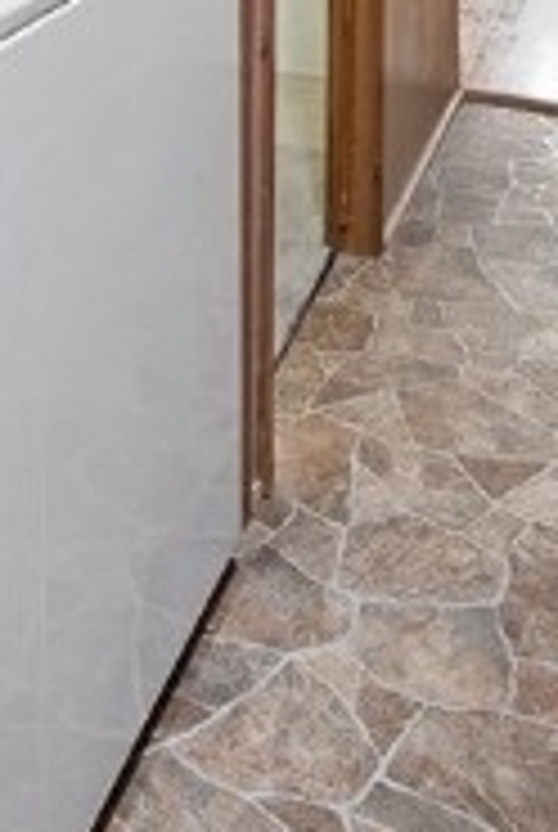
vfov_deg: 27.7
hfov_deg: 22.2
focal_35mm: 58
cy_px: -288
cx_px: -50
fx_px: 1343
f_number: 8
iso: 200
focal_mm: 14
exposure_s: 2
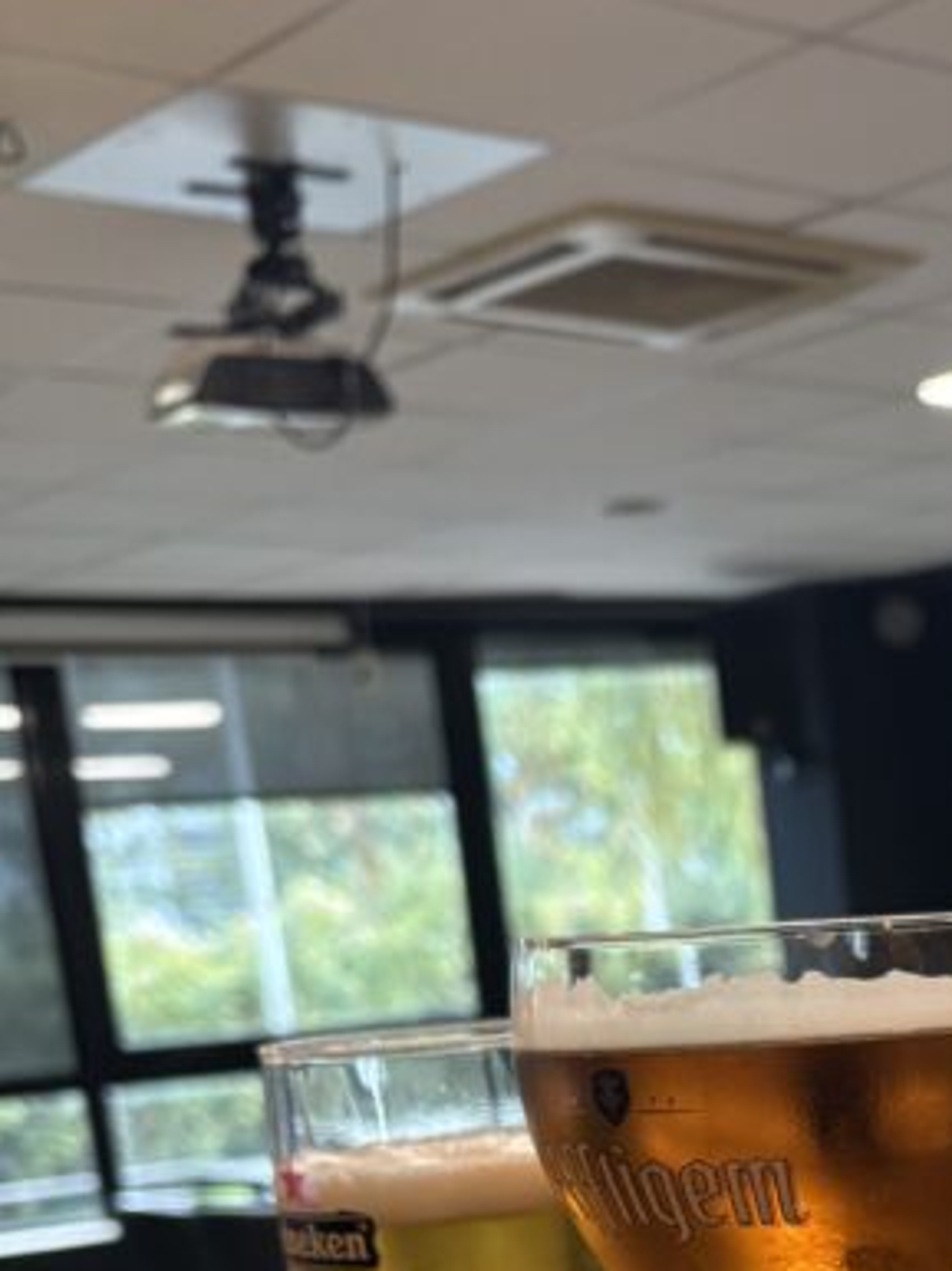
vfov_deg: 25.2
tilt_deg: -12.8
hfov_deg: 19.9
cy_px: 1544
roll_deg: +3.7
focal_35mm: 69
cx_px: 1156
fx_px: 2533
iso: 125
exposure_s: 1/49
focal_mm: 5.96
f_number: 1.6
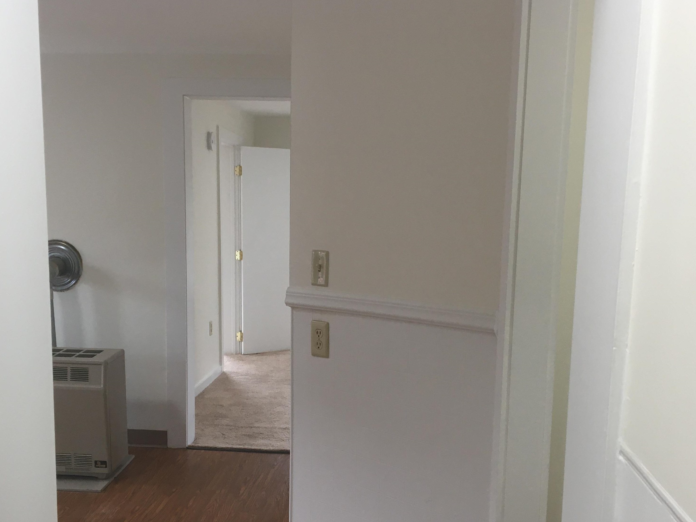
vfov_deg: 35.7
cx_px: 327
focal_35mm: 40
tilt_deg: -9.8
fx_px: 804
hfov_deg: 46.8
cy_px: 334
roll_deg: -0.4
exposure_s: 1/30
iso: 25
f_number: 2.2
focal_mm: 4.15
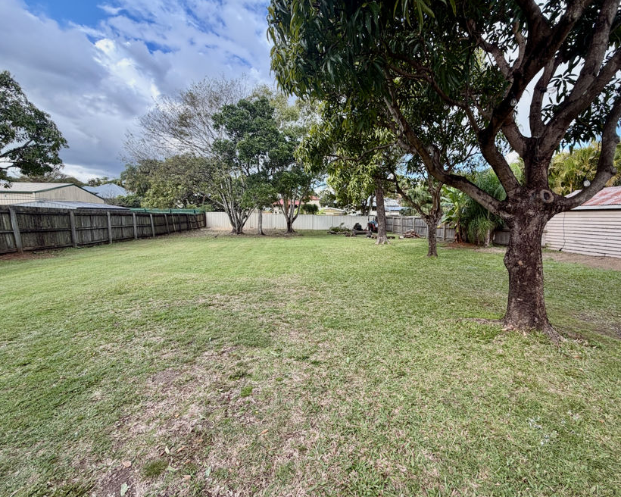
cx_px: 340
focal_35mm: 15
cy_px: 243
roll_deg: -0.3
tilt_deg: -4.9
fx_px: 276
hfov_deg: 96.5
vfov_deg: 84.0
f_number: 2.2
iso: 40
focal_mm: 2.22
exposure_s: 1/226
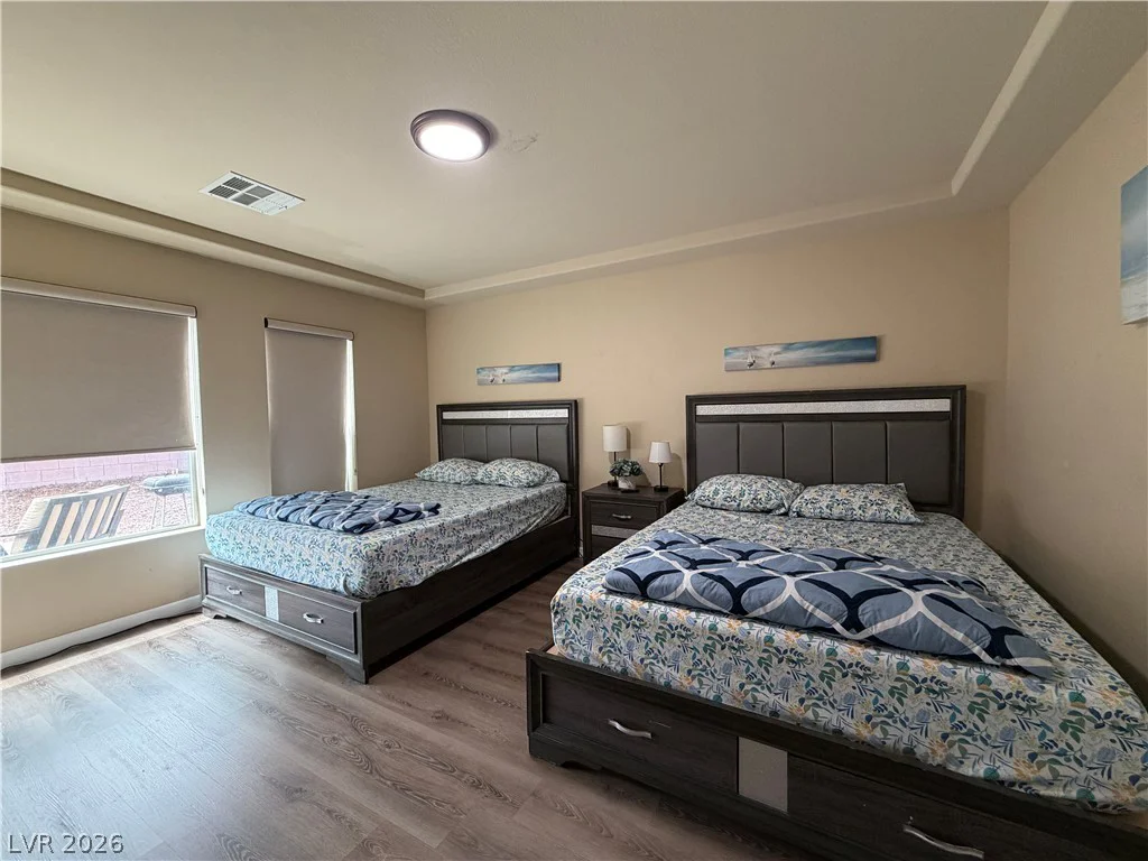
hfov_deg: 102.1
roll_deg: +1.0
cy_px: 430
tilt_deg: -2.6
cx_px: 574
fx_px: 464
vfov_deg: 85.7
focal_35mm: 14
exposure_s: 1/60
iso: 200
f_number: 2.2
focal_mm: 2.22
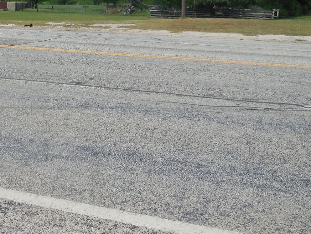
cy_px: 39
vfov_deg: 26.0
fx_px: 494
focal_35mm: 55
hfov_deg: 34.1
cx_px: 71
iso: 125
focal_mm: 5.3
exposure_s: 1/640
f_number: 6.5
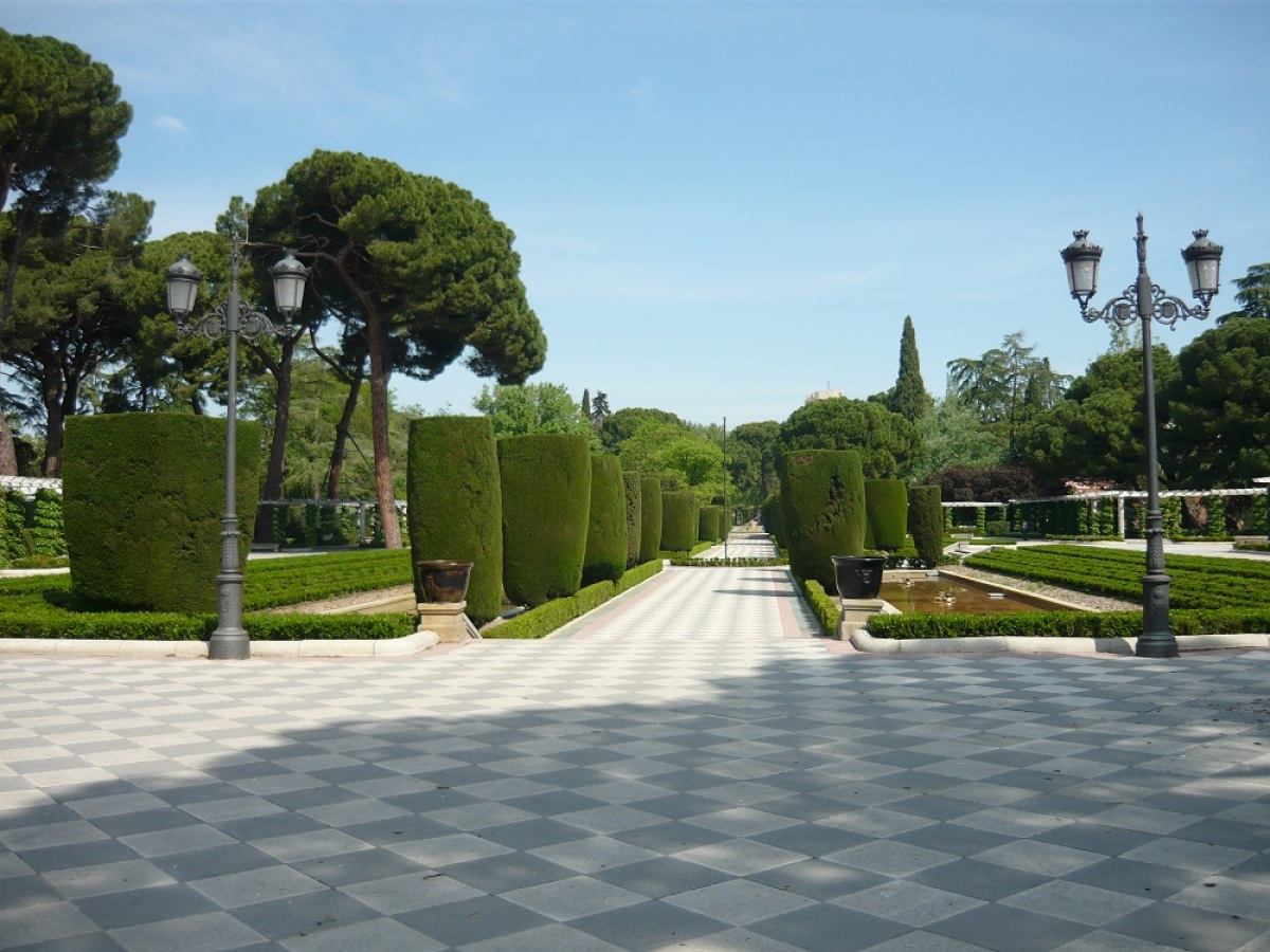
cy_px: 476
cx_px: 635
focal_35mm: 33
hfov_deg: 55.4
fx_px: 1211
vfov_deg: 42.9
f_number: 8
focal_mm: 5.5
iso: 100
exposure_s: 1/160
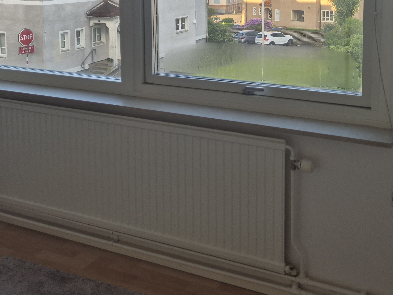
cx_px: 277
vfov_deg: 29.9
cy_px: 17
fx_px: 522
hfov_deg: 40.5
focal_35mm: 46
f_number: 1.8
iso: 25
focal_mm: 5.4
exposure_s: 1/267
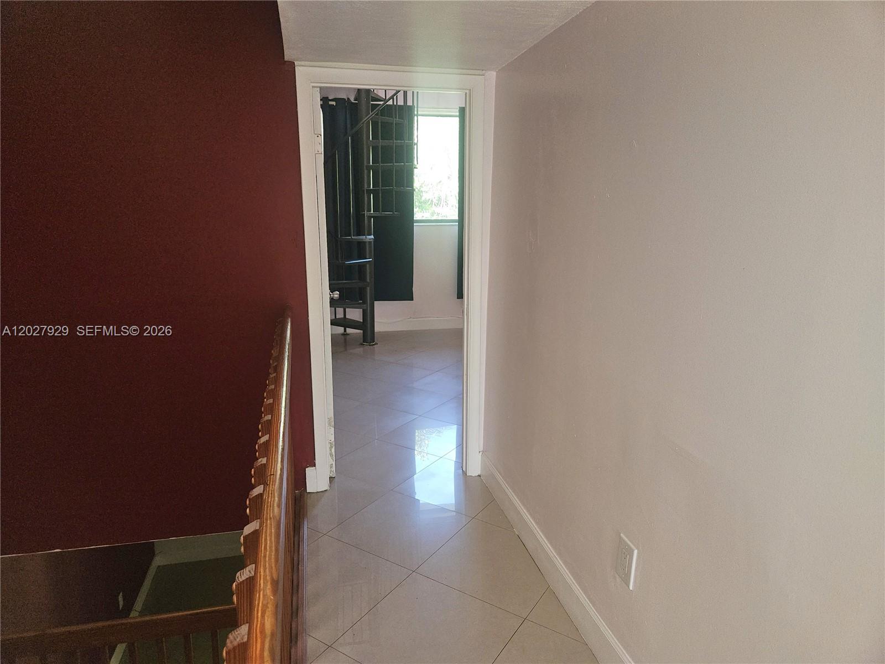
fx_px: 588
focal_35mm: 23
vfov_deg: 58.9
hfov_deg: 73.9
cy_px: 332
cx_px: 442
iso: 100
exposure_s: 1/24
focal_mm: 5.4
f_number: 1.8
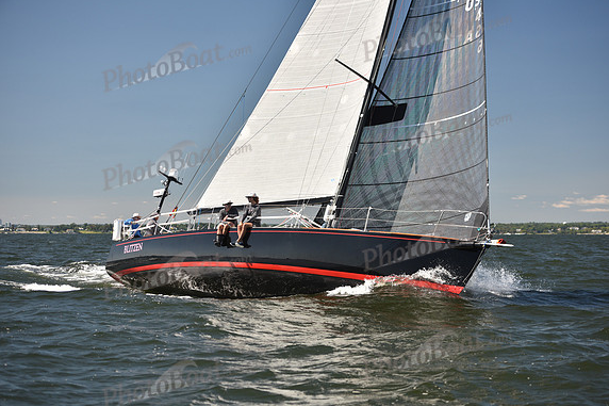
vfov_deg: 19.2
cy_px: 203
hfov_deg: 28.5
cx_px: 308
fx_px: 1201
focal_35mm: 71
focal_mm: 70
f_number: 3.2
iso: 250
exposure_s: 1/1000
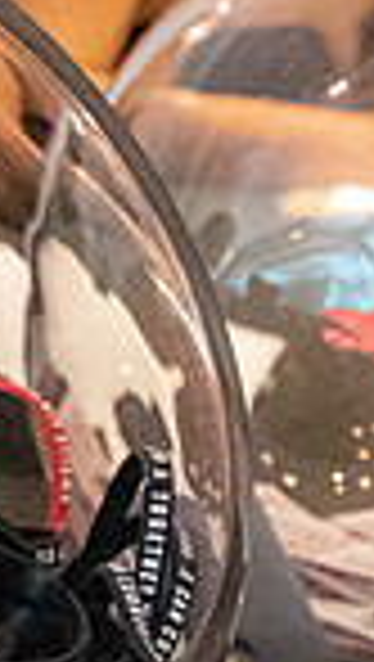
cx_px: -349
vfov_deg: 14.9
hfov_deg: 8.2
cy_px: 602
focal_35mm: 142
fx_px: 2496
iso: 12800
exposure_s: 1/60
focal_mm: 20
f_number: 3.5
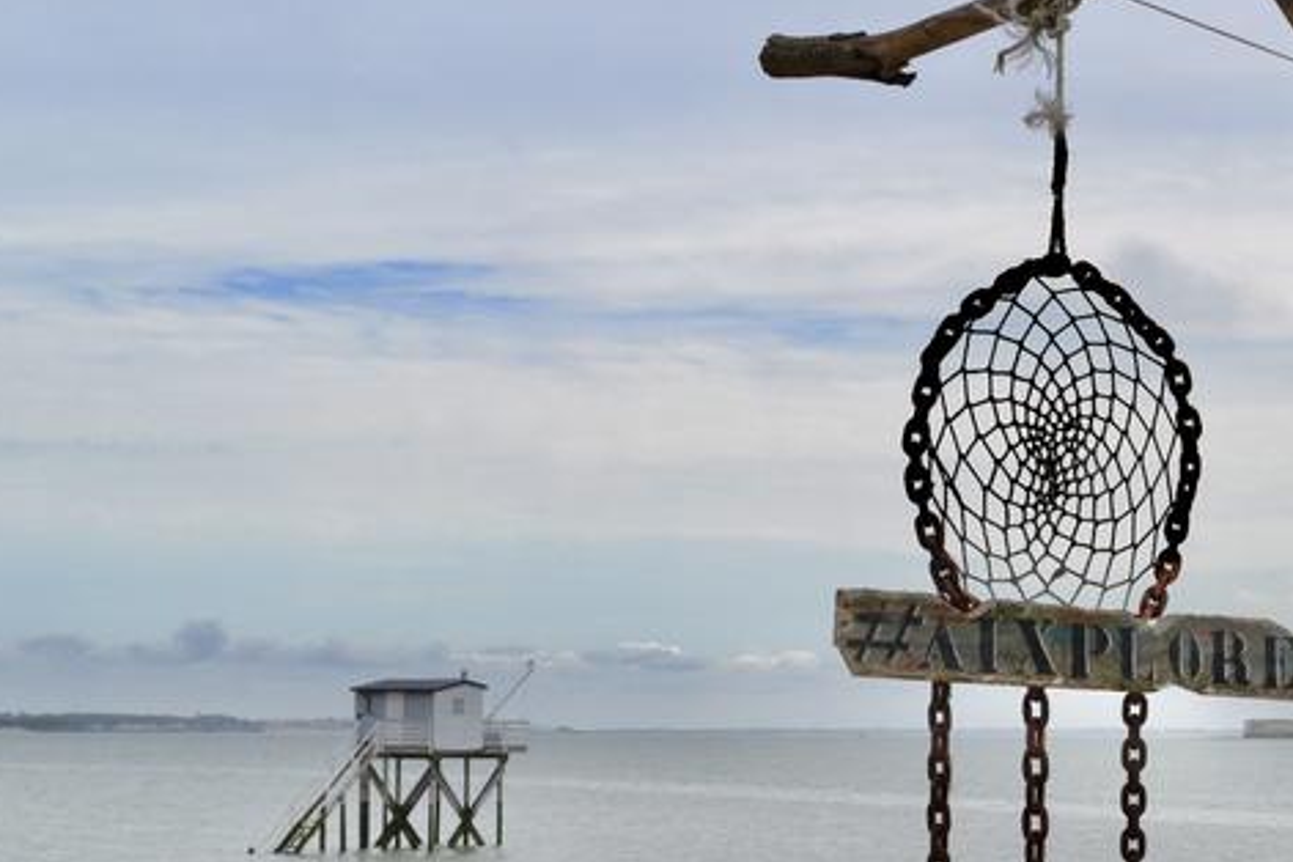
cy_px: 618
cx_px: 1172
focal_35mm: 86
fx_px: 3089
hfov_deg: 23.0
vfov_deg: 15.8
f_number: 10
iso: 400
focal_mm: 30
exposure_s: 1/800
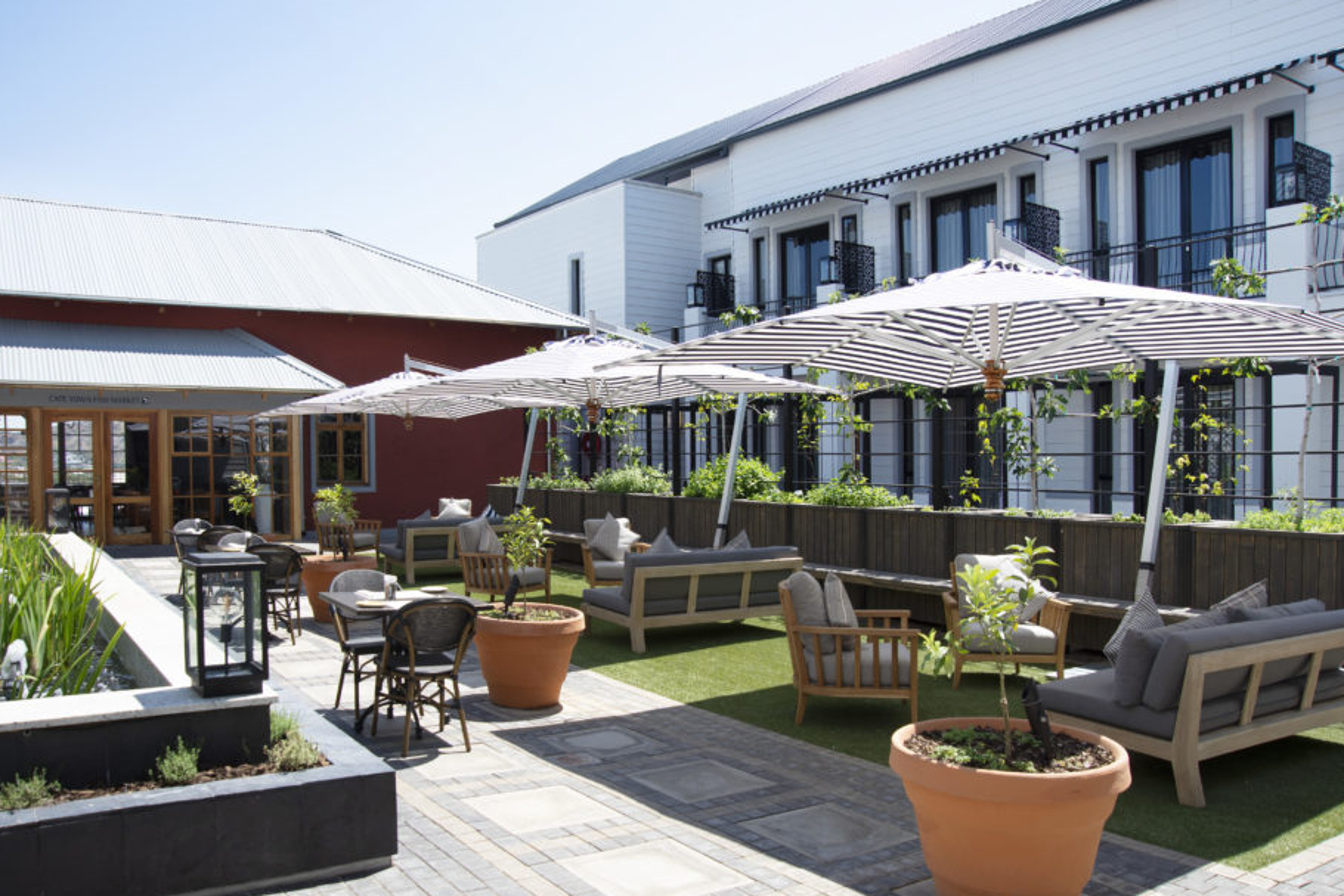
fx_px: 1008
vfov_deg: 47.9
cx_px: 663
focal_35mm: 27
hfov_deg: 67.4
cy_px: 494
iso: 200
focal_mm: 24
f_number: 8
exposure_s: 1/320
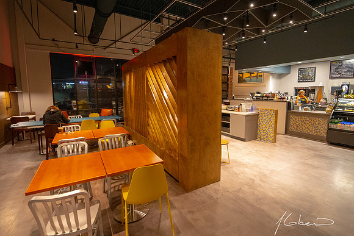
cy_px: 111
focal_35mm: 17
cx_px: 187
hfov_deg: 93.8
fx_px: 165
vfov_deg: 71.0
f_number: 5.6
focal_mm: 15
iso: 10000
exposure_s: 1/125
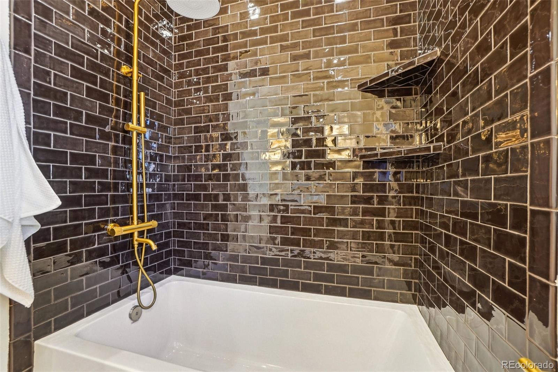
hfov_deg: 100.4
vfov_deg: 77.3
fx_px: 232
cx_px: 279
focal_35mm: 15
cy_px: 186
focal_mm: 10
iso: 400
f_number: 8
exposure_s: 1/2
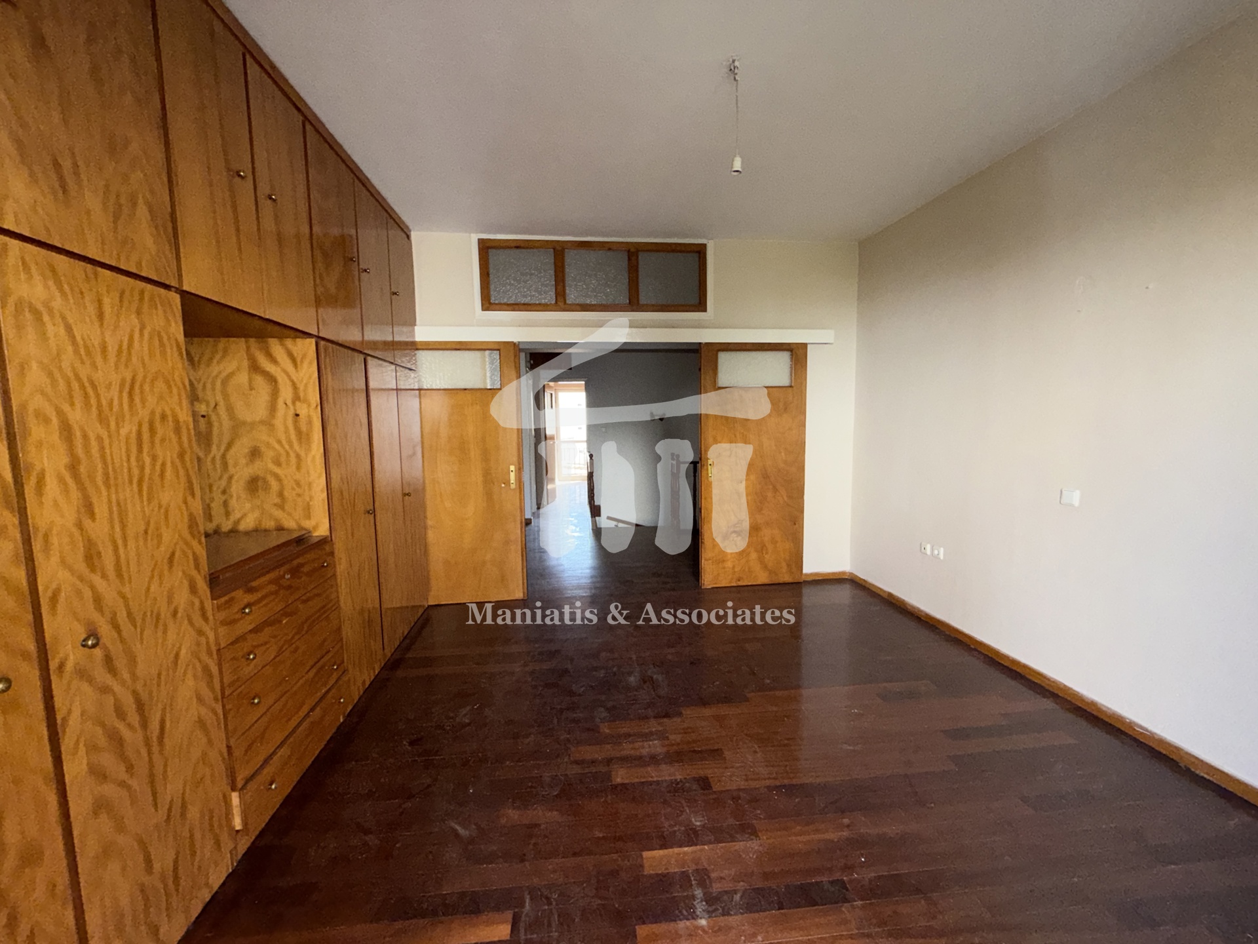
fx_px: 509
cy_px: 472
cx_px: 629
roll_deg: +0.8
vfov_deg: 85.7
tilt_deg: -7.0
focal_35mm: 14
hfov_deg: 102.1
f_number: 2.2
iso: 125
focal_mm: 2.22
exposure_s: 1/121
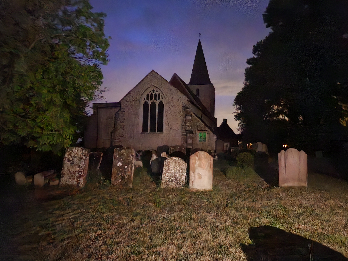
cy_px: 130
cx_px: 174
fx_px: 231
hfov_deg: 73.9
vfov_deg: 58.9
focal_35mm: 23
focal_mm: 5.4
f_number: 1.8
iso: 2000
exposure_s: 1/2
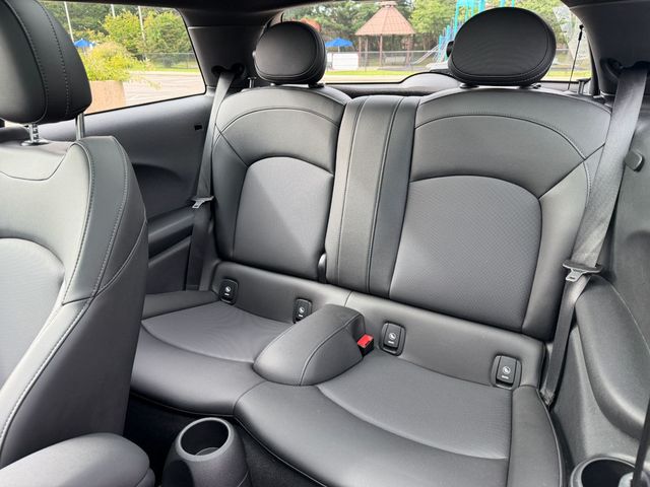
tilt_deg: -23.4
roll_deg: +1.0
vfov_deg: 56.8
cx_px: 325
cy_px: 244
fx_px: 451
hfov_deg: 71.6
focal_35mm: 24
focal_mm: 6.76
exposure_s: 1/214
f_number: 1.78
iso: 160
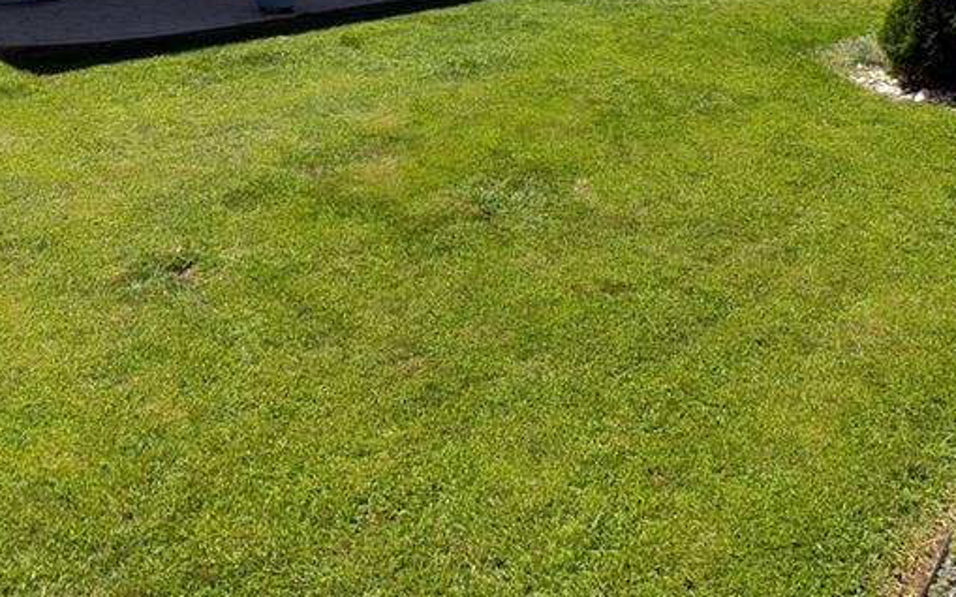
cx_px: 475
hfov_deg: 55.3
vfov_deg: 34.6
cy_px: 81
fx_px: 912
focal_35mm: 35
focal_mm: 1.83
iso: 50
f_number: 2.2
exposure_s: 1/1203
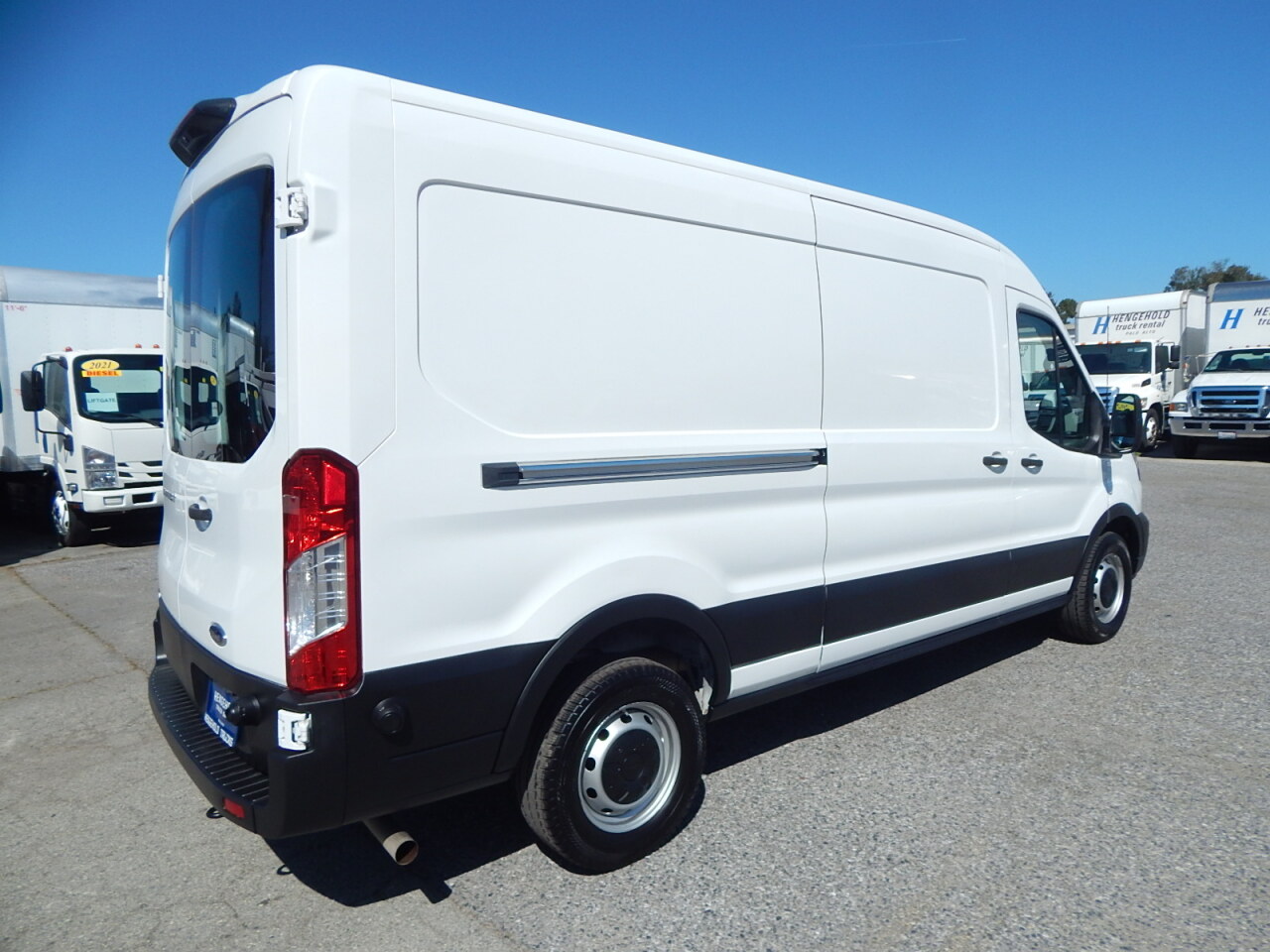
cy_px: 476
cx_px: 635
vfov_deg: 61.1
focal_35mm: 22
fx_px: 807
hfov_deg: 76.4
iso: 125
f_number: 6
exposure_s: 1/1500
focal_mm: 4
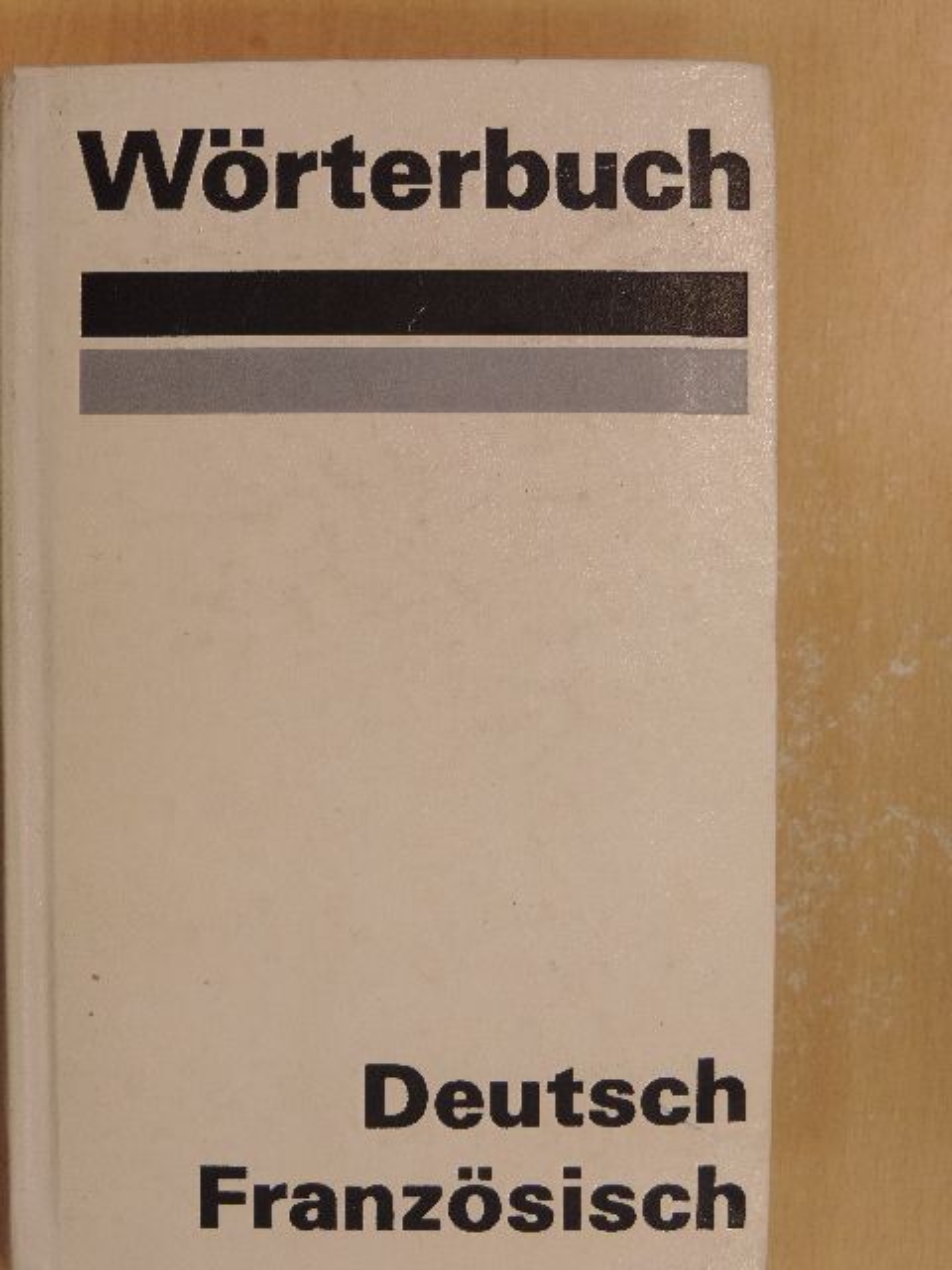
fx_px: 2200
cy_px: 635
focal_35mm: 60
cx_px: 476
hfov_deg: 24.4
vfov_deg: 32.2
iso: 400
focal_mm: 10.7
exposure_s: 1/30
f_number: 3.7
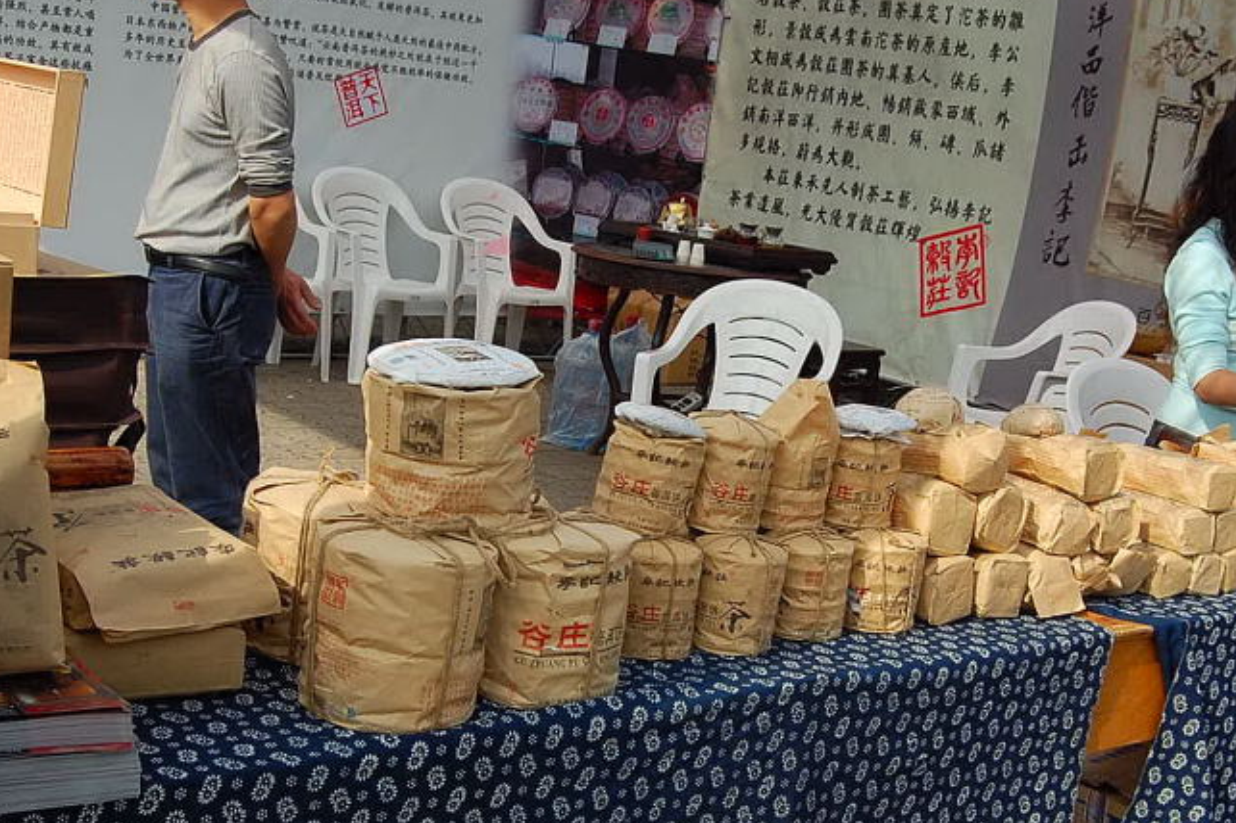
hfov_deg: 35.6
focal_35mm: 56
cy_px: 500
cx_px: 717
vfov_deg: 24.1
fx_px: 1922
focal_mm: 30
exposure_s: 1/320
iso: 200
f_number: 9
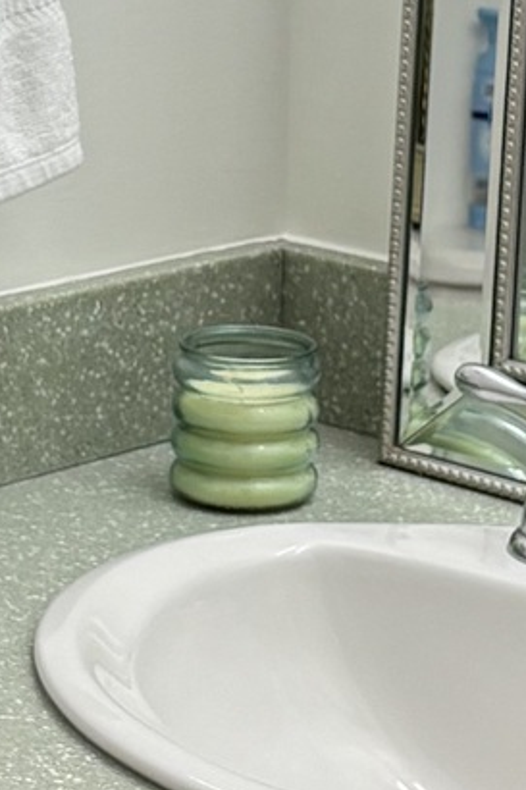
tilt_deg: -7.1
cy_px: 91
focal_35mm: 152
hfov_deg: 9.0
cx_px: 233
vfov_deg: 13.4
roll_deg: -2.2
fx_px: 3334
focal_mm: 5.96
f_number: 1.6
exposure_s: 1/120
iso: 50
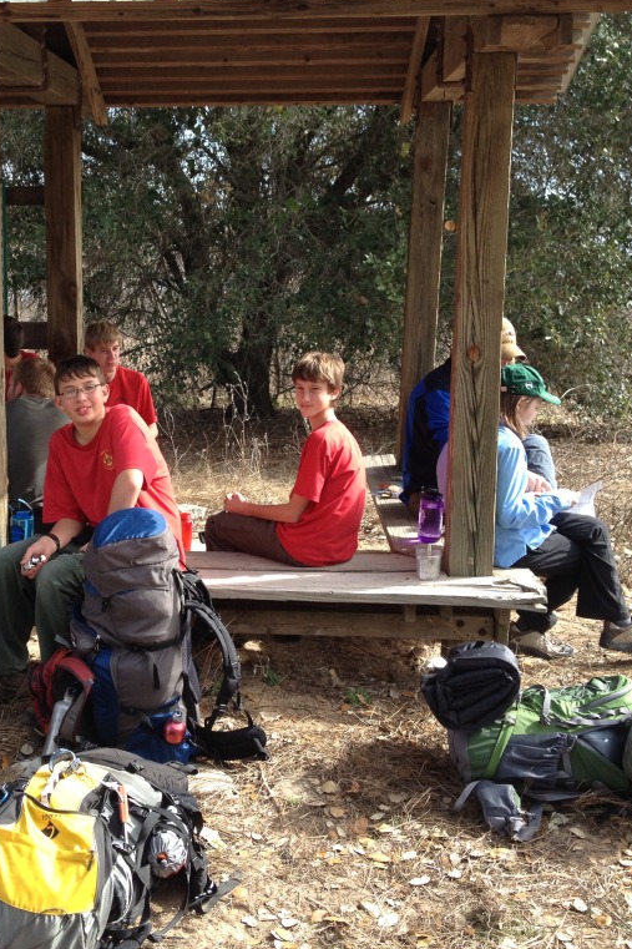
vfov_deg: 40.4
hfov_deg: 27.2
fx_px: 1291
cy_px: 473
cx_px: 172
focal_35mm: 49
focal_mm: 4.28
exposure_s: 1/397
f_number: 2.4
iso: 50
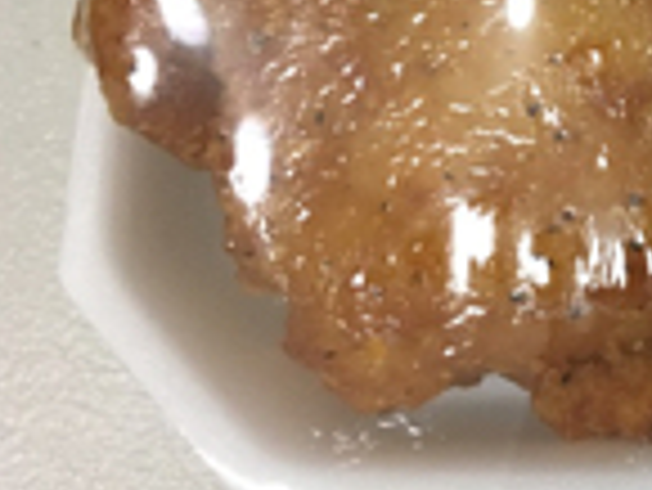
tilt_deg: -72.2
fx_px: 1508
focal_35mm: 80
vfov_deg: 17.9
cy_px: -27
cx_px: 827
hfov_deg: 22.1
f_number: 2.2
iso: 160
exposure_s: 1/30
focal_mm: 4.15
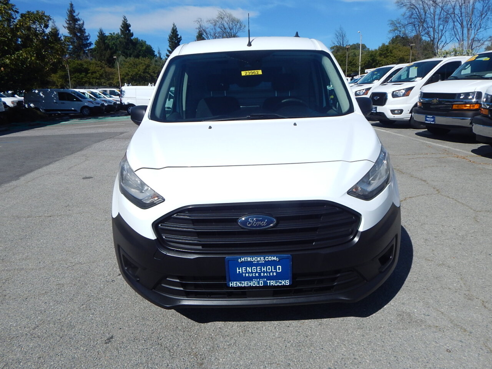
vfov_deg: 54.9
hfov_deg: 69.4
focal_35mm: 25
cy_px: 184
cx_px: 246
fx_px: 355
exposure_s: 1/1250
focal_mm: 4.5
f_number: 6.1
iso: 125
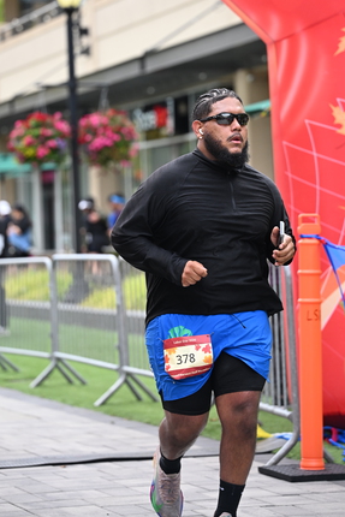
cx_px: 185
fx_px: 1910
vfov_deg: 15.4
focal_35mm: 133
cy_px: 200
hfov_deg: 10.3
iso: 640
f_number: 2.8
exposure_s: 1/2000
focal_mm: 104
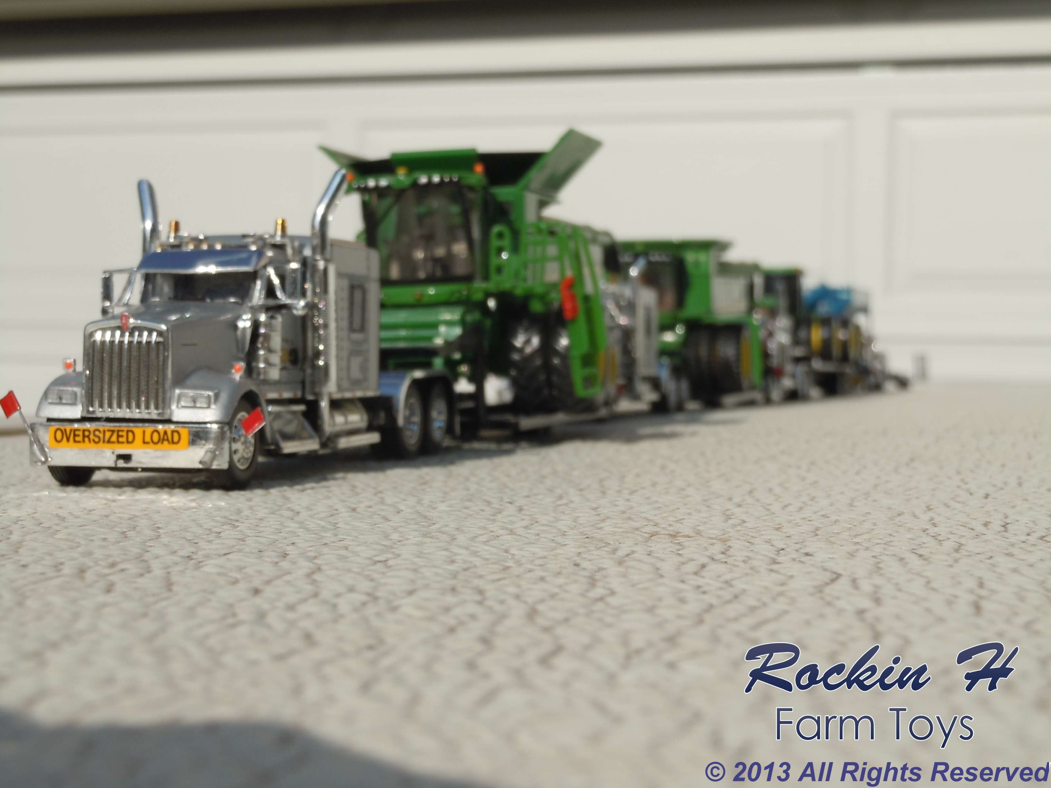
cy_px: 394
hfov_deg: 30.7
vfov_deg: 23.3
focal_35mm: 63
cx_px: 526
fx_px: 1913
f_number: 10
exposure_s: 1/320
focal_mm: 11.2
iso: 100
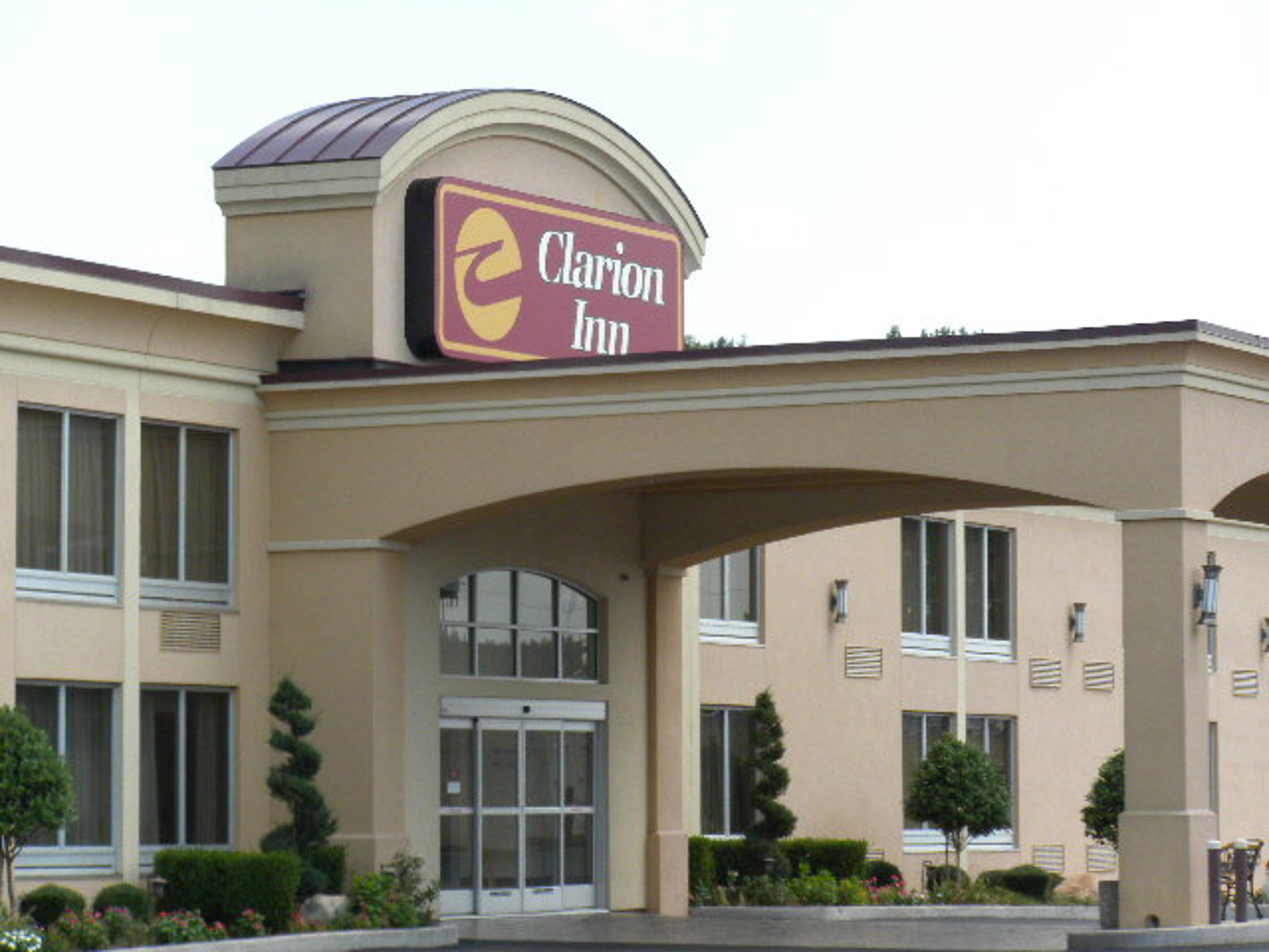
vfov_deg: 12.5
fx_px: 4362
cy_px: 476
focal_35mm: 119
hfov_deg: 16.6
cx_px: 634
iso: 146
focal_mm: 21
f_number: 5.1
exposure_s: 1/473
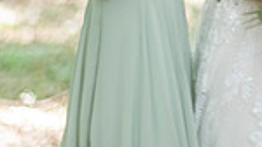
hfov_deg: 6.0
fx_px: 2491
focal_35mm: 359
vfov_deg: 3.4
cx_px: 248
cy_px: -81
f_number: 1.6
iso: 500
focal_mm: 85
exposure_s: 1/640
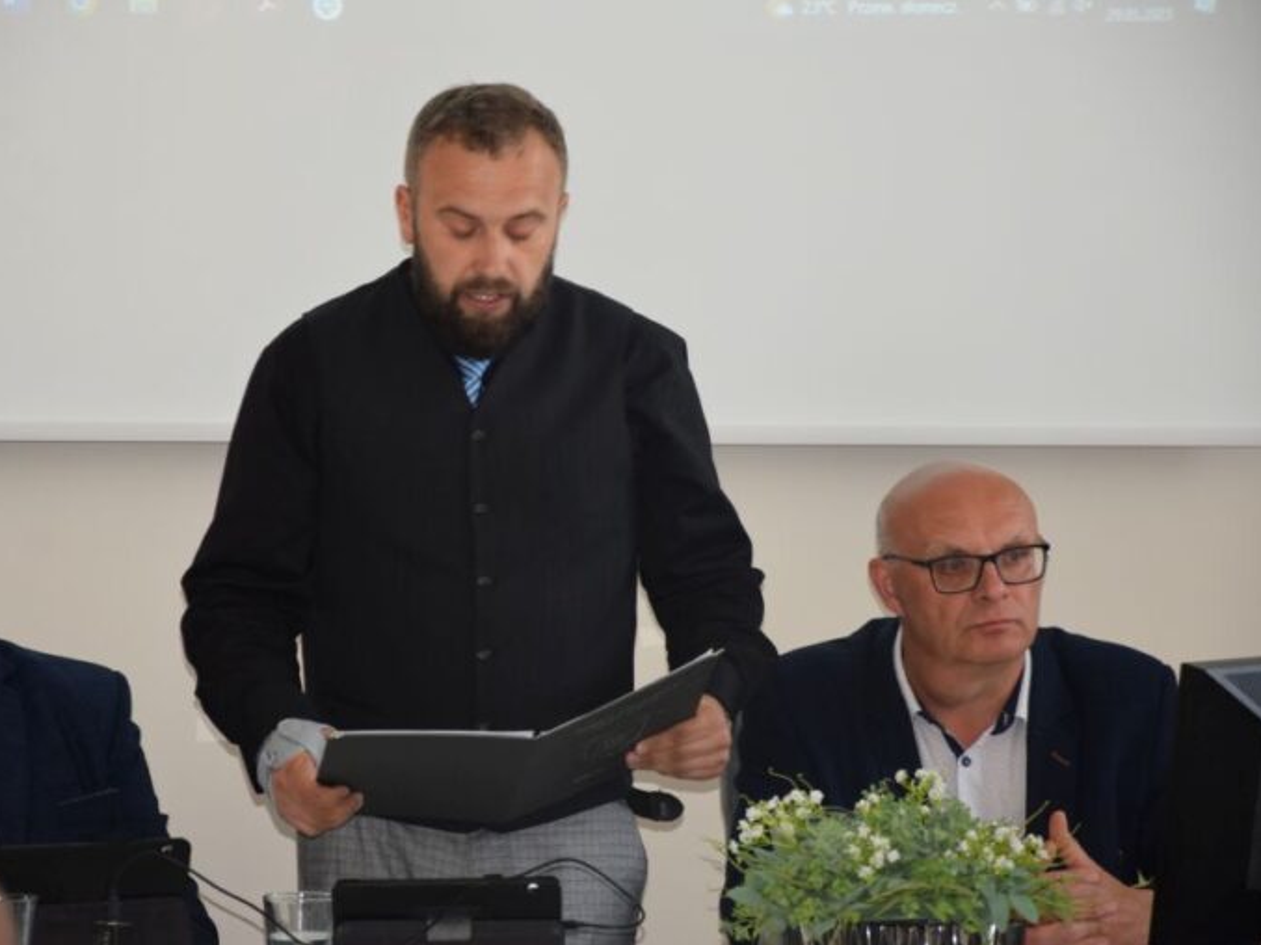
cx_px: 554
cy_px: 472
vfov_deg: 8.6
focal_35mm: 172
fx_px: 6247
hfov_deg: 11.5
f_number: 5.6
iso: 800
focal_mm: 105
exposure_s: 1/100
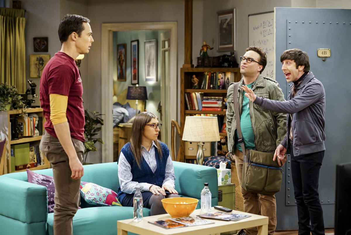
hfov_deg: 28.8
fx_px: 683
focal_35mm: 70
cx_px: 176
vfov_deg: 19.5
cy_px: 118
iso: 5000
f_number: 3.5
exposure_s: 1/160
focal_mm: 70
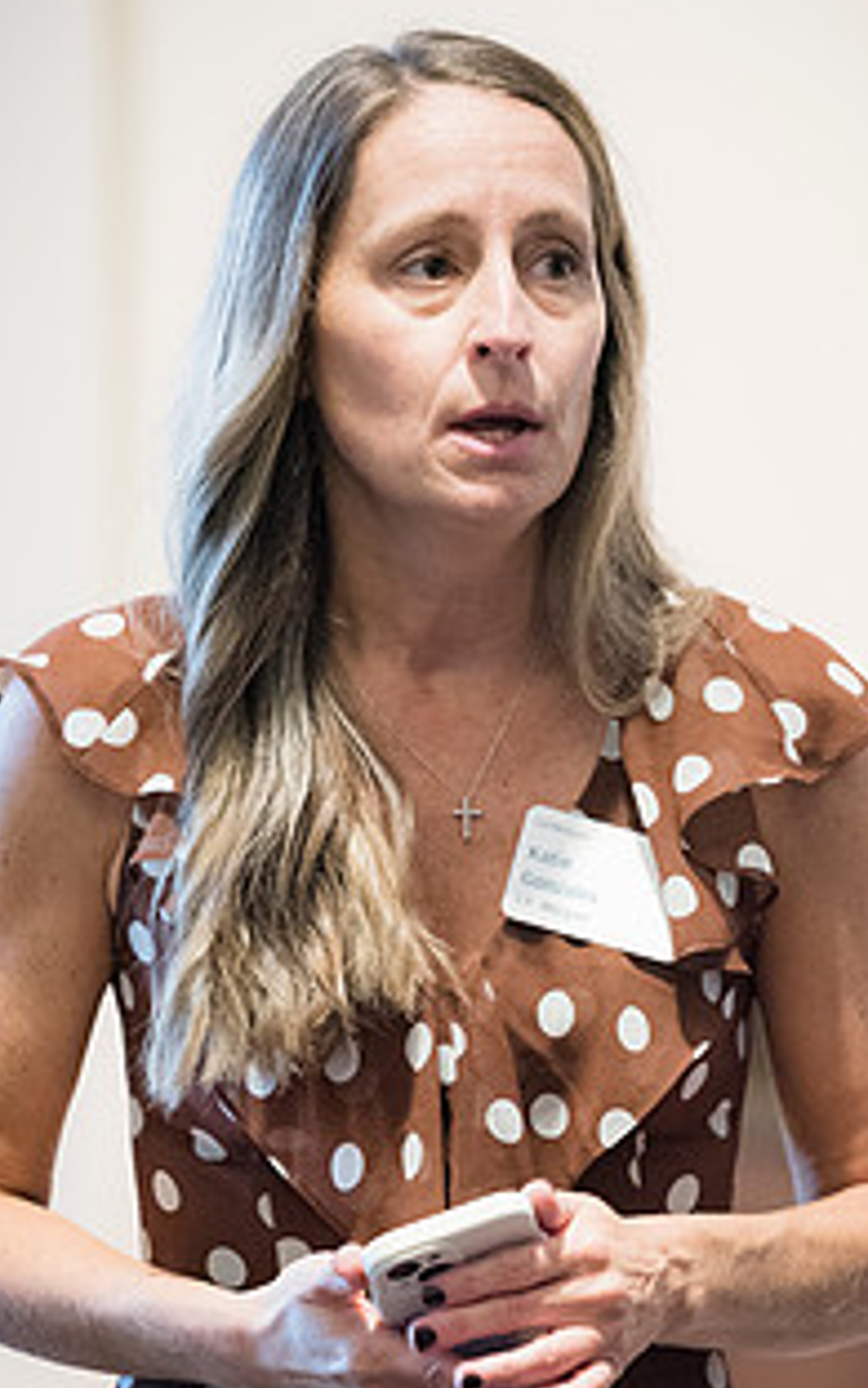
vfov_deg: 7.1
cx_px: 445
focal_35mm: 294
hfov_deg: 4.5
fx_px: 11128
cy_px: 868
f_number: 2.8
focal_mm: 200
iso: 6400
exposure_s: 1/125
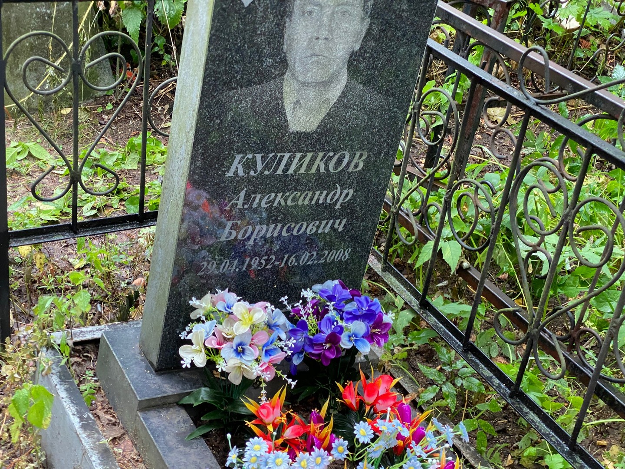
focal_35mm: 52
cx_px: 312
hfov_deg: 36.8
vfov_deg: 28.0
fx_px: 939
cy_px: 234
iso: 160
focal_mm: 6
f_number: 2
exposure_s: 1/60
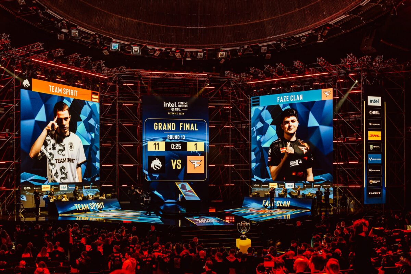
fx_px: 400
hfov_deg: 54.4
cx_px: 206
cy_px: 137
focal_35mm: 35
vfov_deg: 37.9
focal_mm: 35
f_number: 2.8
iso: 640
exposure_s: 1/100
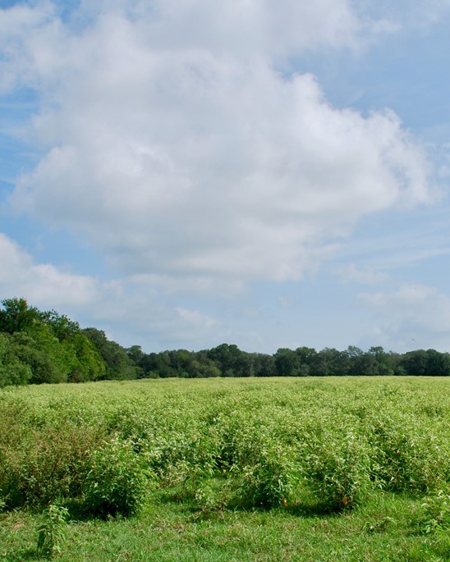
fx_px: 816
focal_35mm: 49
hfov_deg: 30.4
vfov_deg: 38.0
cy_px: 295
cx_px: 329
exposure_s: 1/320
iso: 100
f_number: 9
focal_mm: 22
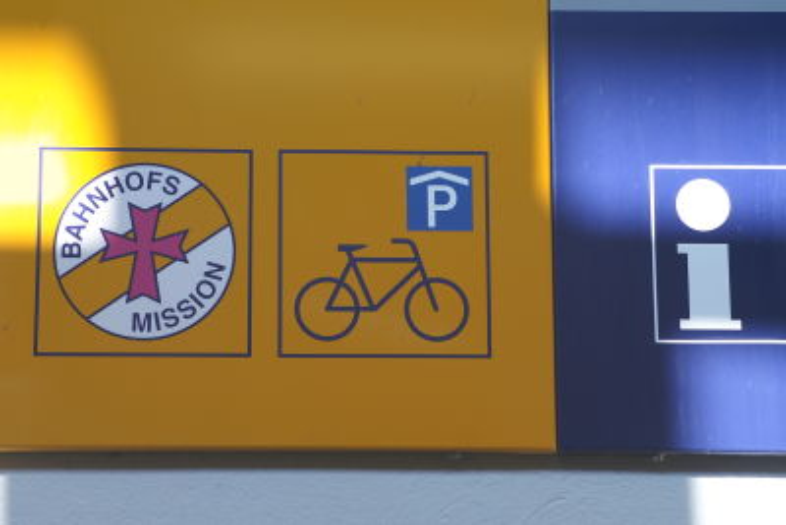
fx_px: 2293
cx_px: 393
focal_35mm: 105
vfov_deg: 13.1
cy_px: 262
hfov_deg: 19.4
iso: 100
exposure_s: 1/60
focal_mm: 70
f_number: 6.3
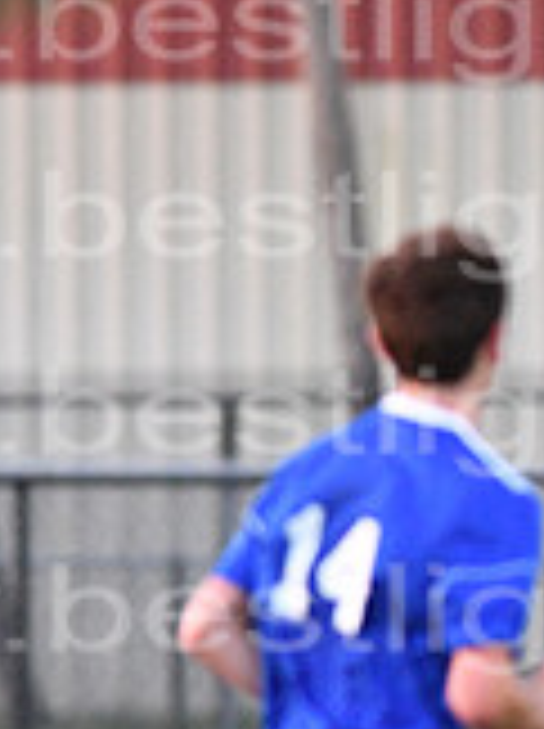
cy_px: 718
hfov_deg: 1.0
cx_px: 643
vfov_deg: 1.3
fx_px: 32606
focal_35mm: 1552
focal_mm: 300
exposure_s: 1/1000
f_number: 4.5
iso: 4000
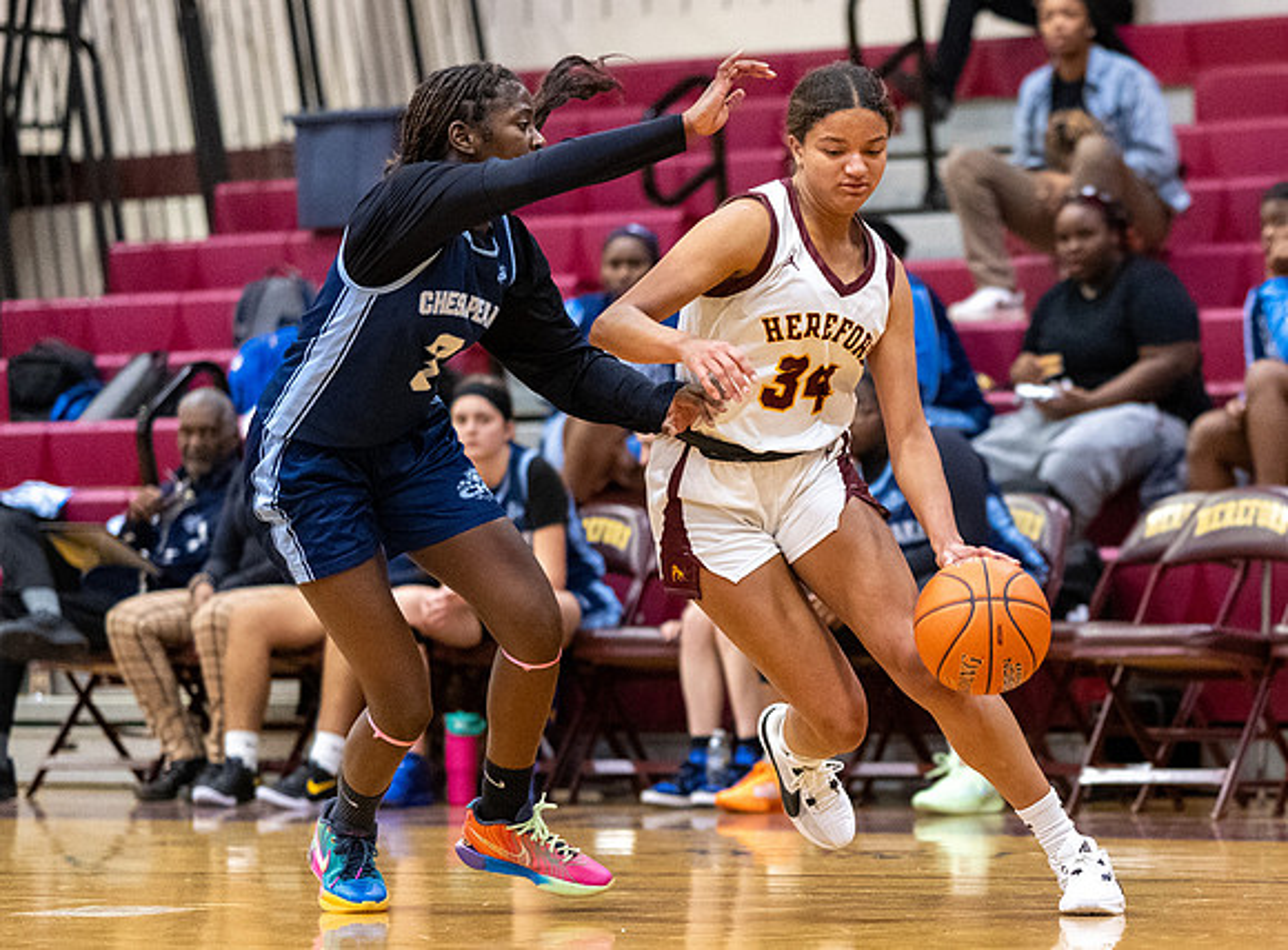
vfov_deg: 8.6
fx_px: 6293
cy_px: 660
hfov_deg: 11.6
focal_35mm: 170
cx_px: 1036
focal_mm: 85
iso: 5000
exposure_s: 1/1250
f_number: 1.8
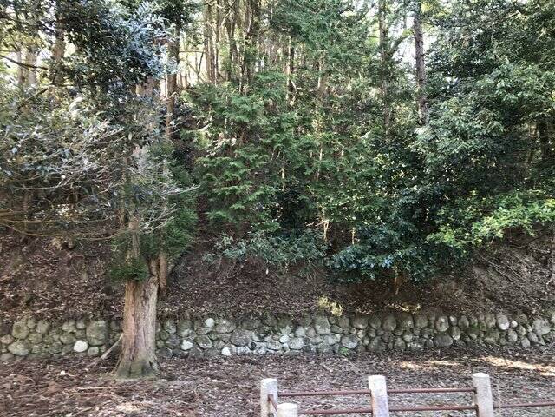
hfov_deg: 63.4
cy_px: 208
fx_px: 449
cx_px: 278
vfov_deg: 49.7
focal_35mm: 28
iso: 50
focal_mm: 3.99
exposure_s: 1/30
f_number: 1.8
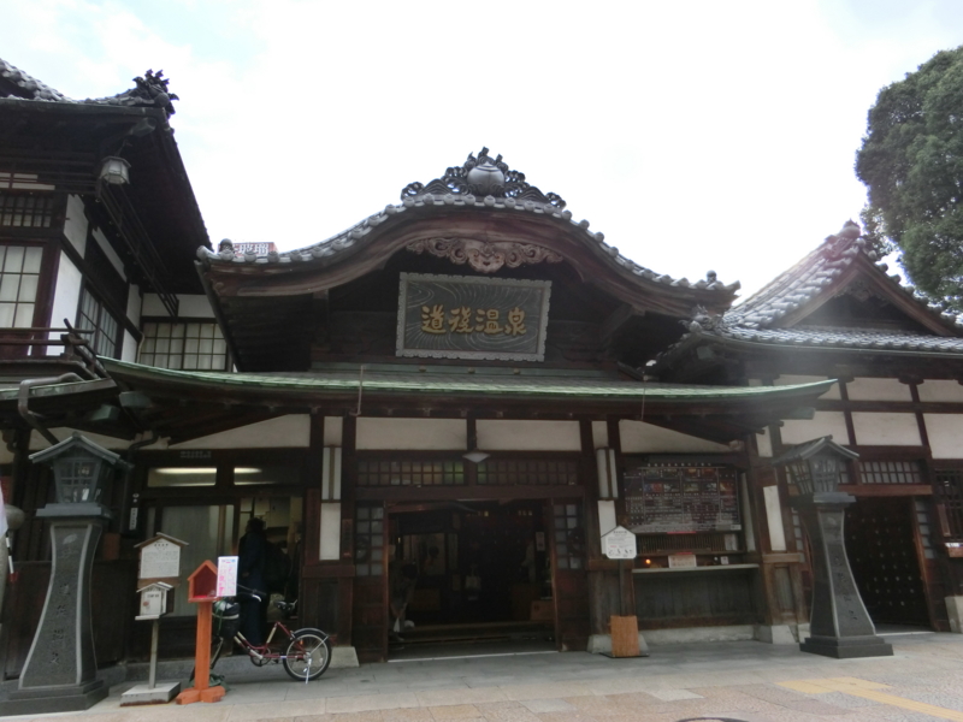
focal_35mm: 25
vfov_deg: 54.9
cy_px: 361
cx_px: 482
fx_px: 695
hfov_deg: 69.4
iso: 80
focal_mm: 4.5
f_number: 3.5
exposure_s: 1/250
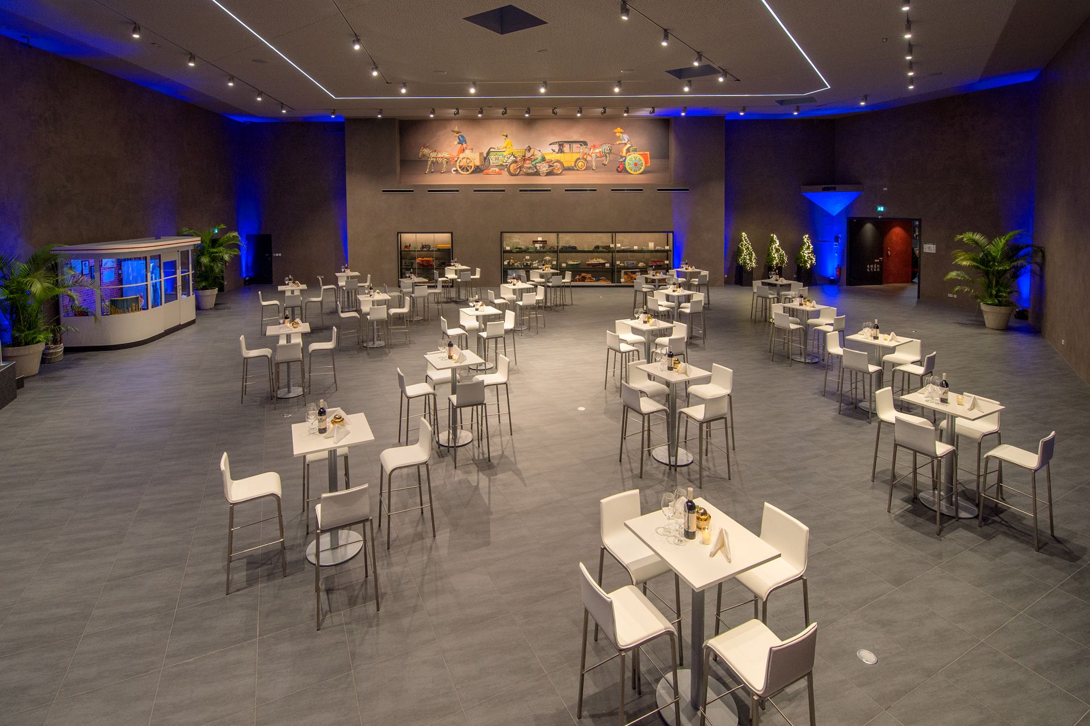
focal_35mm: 16
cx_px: 545
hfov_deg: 96.8
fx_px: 484
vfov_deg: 73.7
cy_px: 363
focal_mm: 16
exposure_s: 1/60
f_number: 5.6
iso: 1250
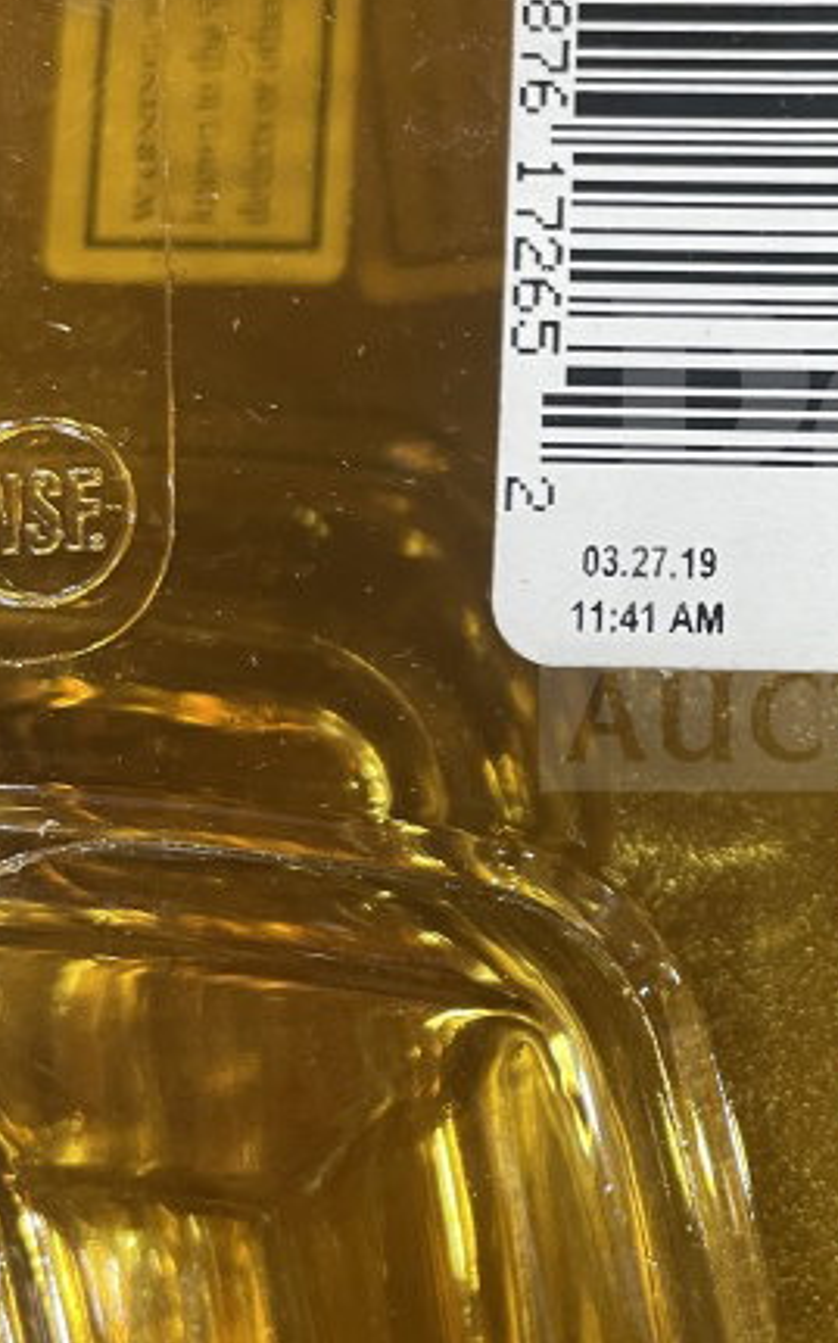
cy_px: 544
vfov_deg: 38.7
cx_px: 888
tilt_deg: -80.7
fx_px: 1902
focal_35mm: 52
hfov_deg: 23.5
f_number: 1.6
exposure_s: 1/60
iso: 125
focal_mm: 4.2
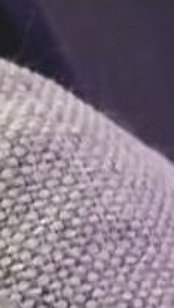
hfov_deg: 6.0
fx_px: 1659
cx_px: 100
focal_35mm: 203
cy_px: 987
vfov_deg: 8.5
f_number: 1.8
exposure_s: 1/14.3
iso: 3228
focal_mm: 4.75
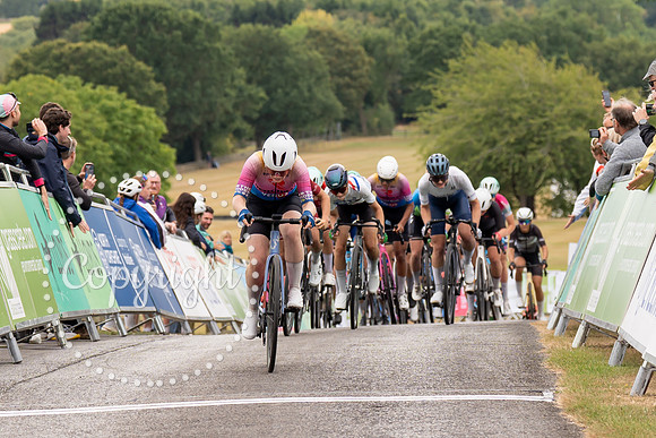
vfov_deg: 5.6
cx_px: 281
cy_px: 45
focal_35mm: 245
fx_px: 4473
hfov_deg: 8.4
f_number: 3.5
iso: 250
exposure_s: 1/1000
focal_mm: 91
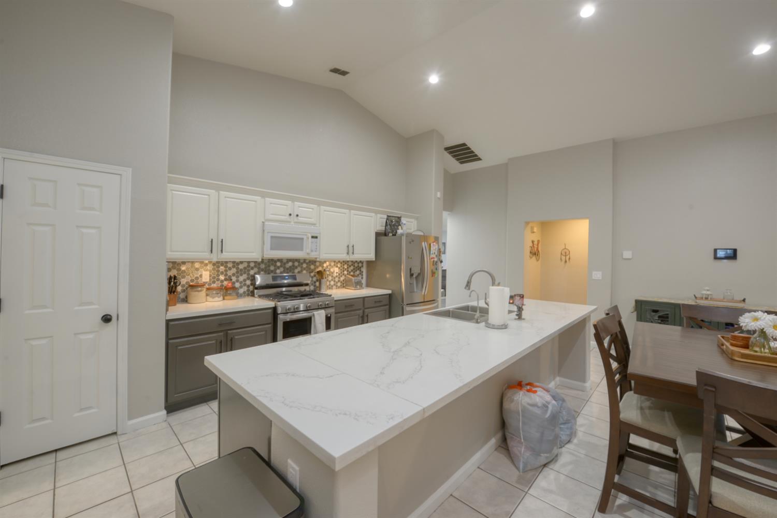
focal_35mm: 14
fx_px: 302
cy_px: 259
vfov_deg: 81.2
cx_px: 388
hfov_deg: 104.3
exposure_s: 1/6
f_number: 10
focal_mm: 14
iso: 400
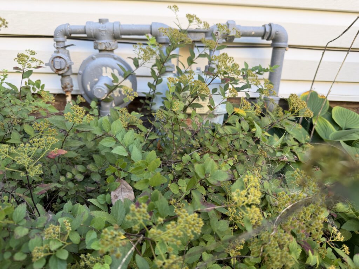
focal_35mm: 24
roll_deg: -1.3
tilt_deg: -18.1
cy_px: 134
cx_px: 180
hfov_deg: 71.6
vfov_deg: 56.8
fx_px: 249
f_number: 1.78
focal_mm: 6.76
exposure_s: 1/178
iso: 64
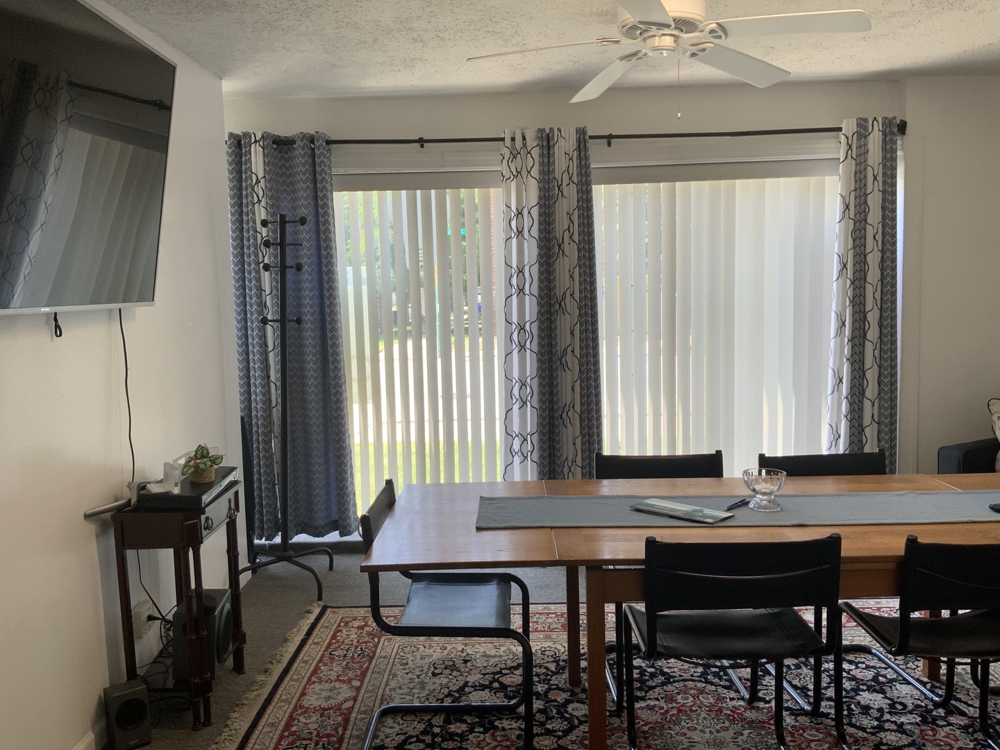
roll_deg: +1.6
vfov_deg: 48.2
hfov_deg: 61.7
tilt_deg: -5.3
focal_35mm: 29
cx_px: 500
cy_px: 375
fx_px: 838
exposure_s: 1/122
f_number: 1.8
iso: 32
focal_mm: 3
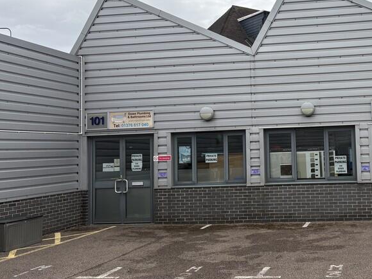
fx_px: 494
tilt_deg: +8.6
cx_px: 318
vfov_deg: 31.4
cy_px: 111
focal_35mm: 46
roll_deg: +3.9
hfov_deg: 39.0
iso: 50
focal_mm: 5.96
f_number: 1.6
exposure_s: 1/2208
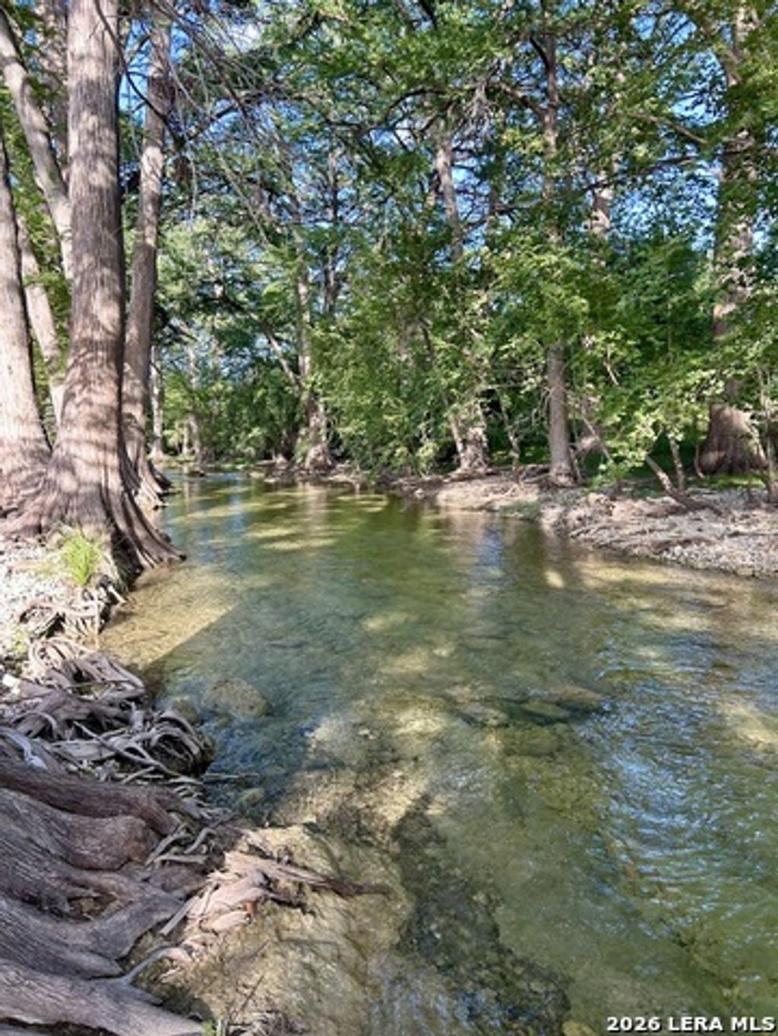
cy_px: 518
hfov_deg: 53.1
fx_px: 779
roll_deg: -0.8
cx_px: 389
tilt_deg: -4.6
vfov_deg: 67.3
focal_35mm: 26
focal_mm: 5.7
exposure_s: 1/274
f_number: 1.5
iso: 40
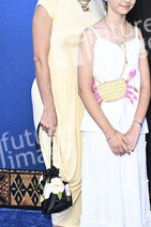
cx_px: 136
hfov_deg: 16.6
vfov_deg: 25.1
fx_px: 510
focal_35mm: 81
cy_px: 97
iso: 1000
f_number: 6.3
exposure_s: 1/250
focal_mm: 43
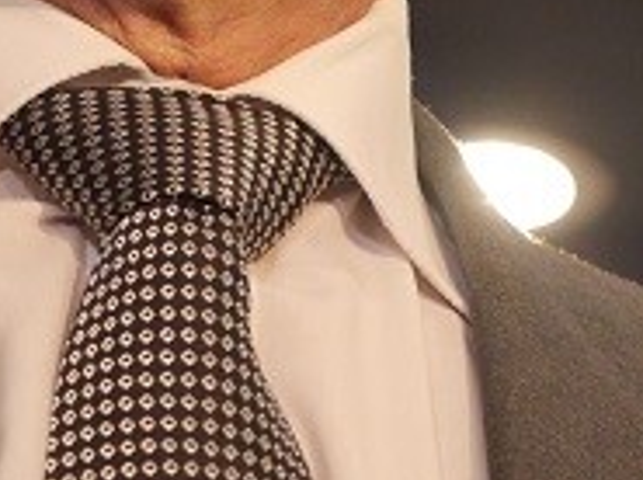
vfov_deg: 4.6
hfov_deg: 6.2
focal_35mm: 322
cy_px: -315
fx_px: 5970
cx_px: 240
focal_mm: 35
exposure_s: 1/80
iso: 1000
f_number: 2.8
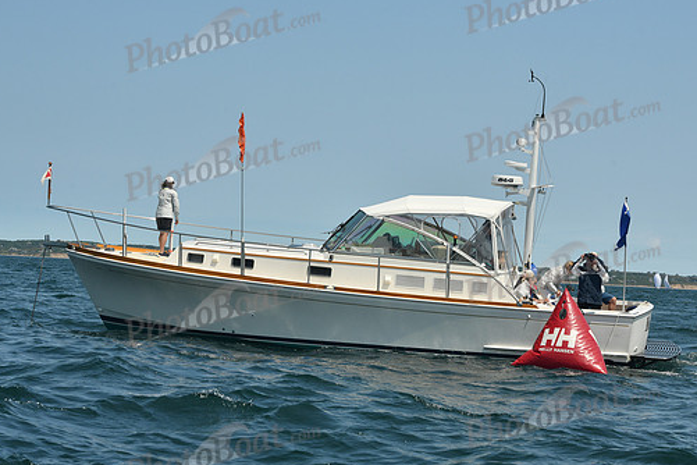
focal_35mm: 81
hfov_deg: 25.0
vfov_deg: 16.9
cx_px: 394
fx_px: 1568
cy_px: 218
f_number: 10
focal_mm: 70
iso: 320
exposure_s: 1/640
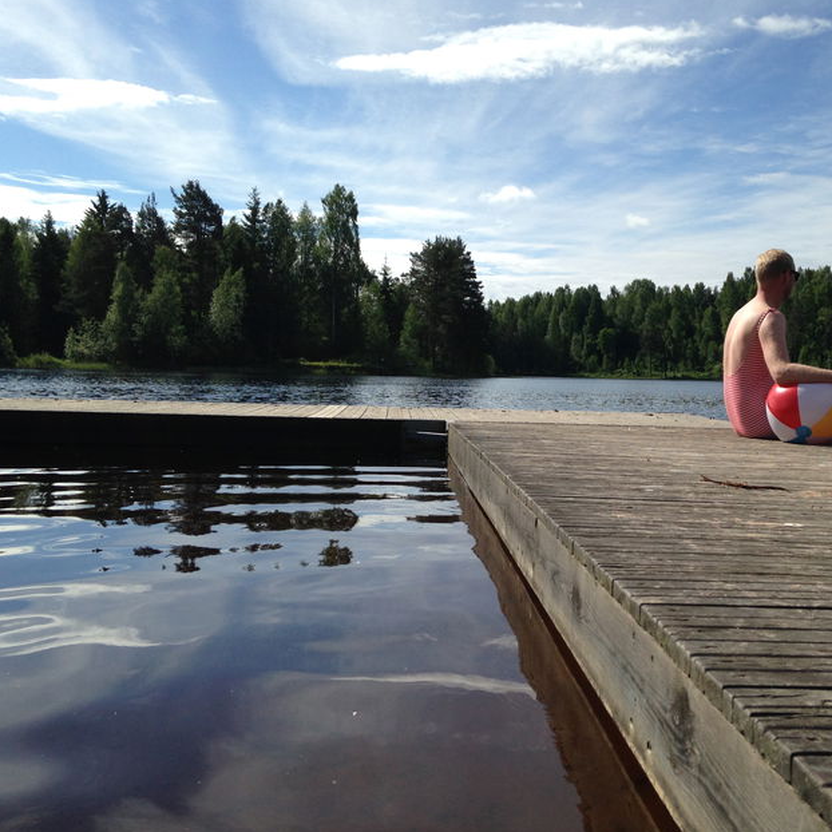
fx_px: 1088
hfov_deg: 41.4
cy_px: 411
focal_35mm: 40
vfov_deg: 41.9
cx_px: 548
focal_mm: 4.12
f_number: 2.4
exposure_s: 1/2463
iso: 50
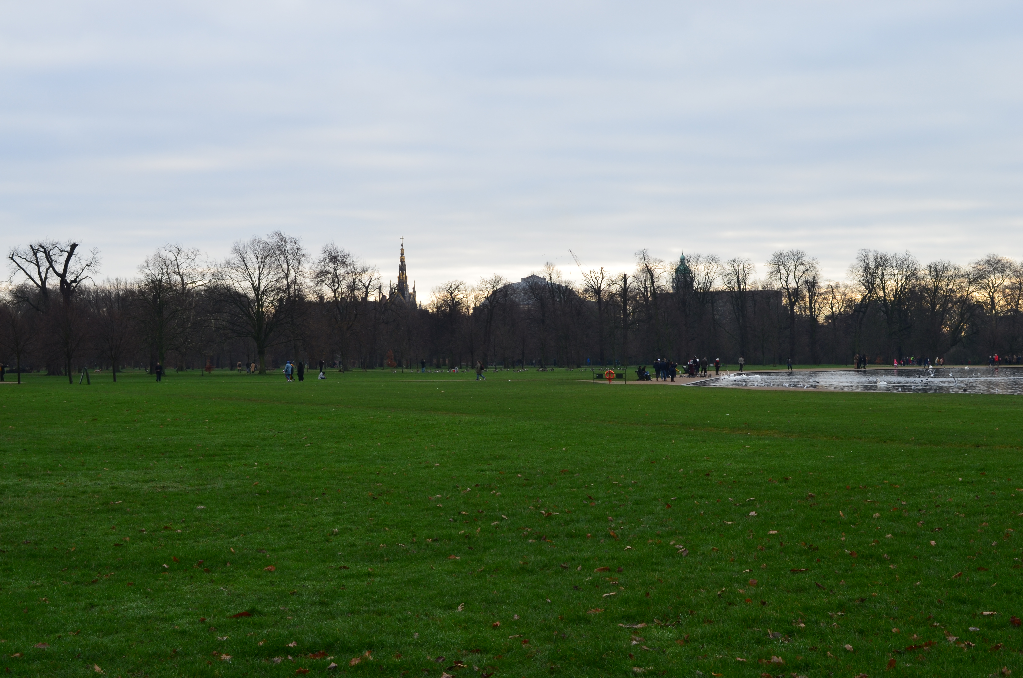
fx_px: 1616
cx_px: 512
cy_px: 339
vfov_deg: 23.7
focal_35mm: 57
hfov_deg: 35.1
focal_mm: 38
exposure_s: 1/60
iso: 200
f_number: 10
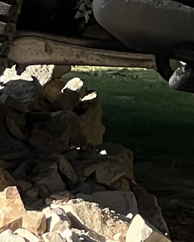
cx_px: 146
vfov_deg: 3.0
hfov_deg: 2.4
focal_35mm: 634
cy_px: -77
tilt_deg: -3.0
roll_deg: -1.5
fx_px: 4553
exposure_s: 1/196
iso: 32
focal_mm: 9
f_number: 2.8
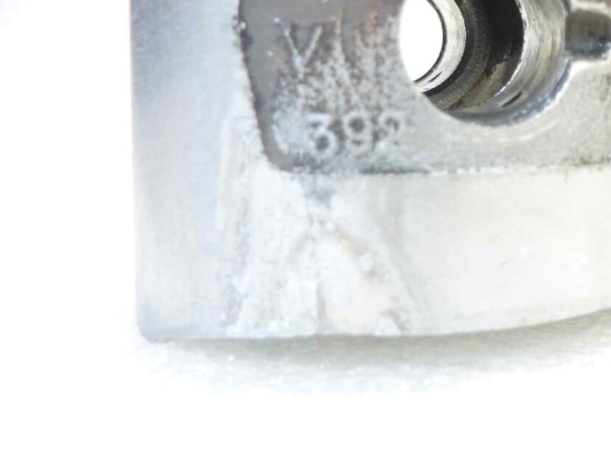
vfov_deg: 31.3
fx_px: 794
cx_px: 546
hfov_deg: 39.2
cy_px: 83
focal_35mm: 45
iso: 80
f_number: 3.3
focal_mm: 4.1
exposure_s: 1/10
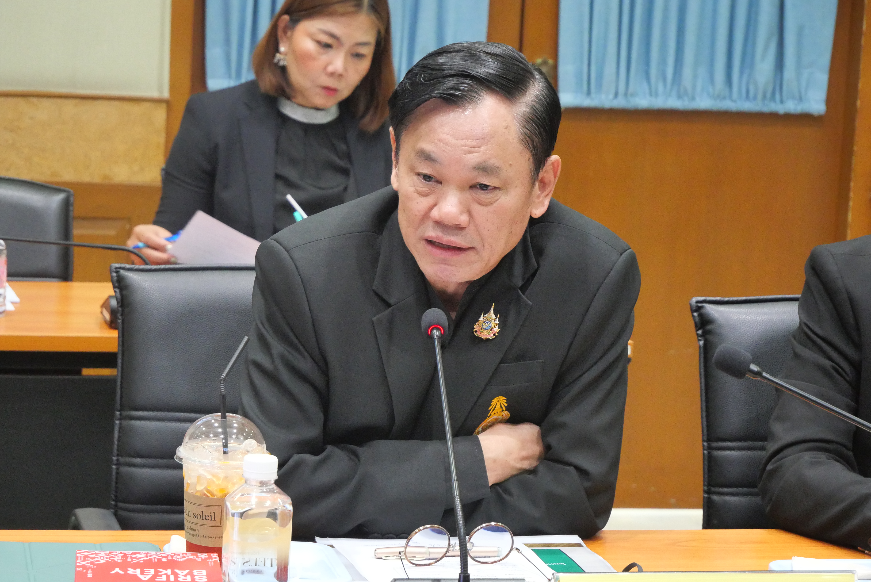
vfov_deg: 11.6
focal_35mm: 118
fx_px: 2857
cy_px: 291
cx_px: 436
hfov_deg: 17.3
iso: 3200
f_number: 5.6
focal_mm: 57
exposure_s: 1/40
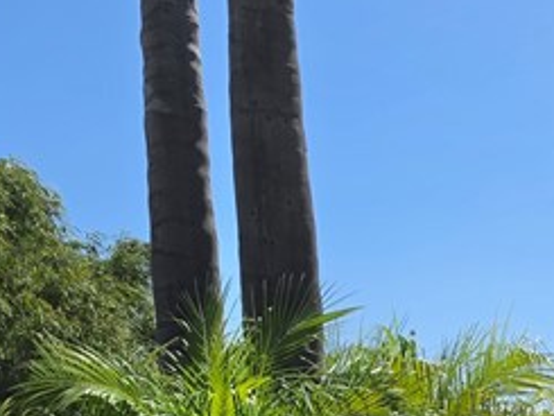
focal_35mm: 96
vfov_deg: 13.7
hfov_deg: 20.0
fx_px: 1537
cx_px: 516
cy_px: 751
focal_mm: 6.5
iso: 64
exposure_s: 1/7939
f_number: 1.4
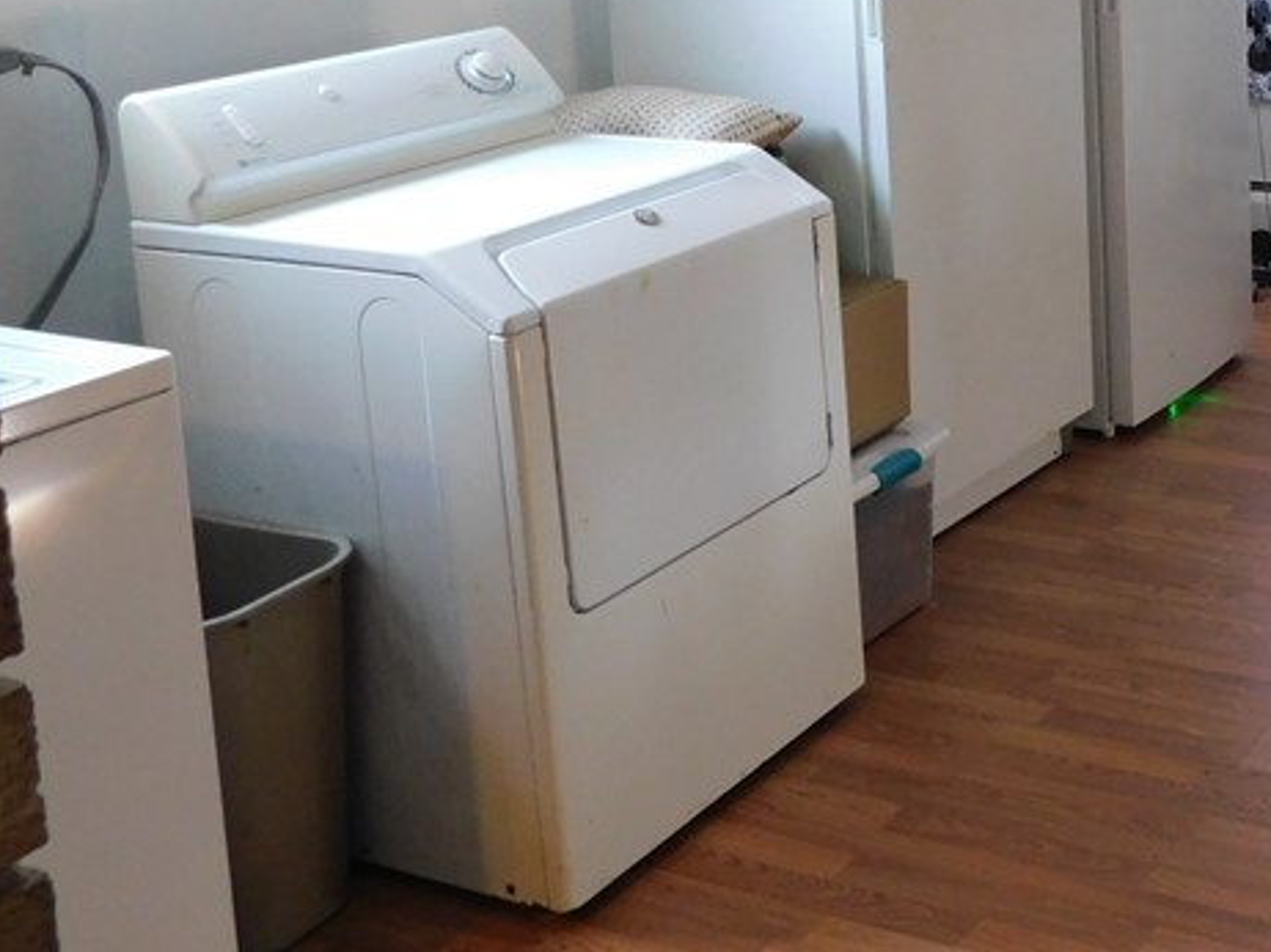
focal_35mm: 51
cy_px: 50
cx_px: 1293
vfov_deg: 27.3
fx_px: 1872
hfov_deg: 34.0
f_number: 3
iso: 320
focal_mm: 4
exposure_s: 1/30
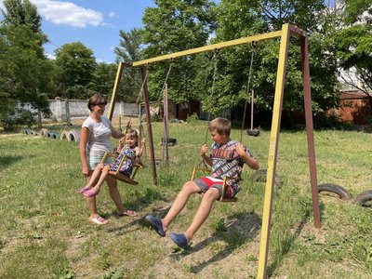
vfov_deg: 53.1
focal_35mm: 26
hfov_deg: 67.3
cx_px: 186
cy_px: 140
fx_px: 279
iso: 32
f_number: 1.6
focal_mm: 4.2
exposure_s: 1/1984
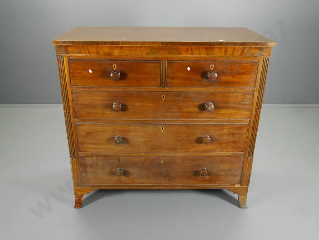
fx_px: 295
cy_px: 120
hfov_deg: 56.8
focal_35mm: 32
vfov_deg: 44.2
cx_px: 160
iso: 2500
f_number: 5.6
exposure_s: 1/60
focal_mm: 16
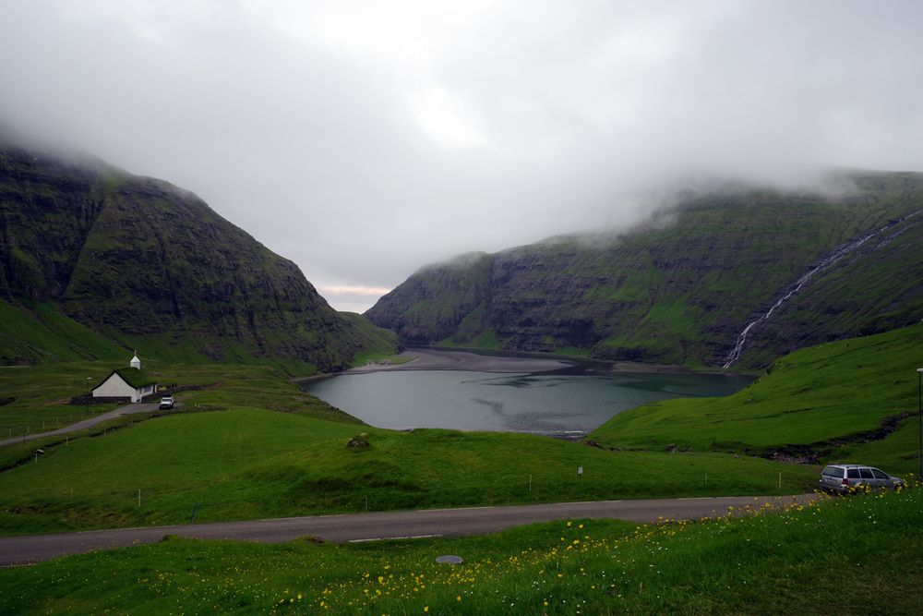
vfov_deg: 45.0
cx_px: 462
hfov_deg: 63.7
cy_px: 308
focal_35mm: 29
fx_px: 744
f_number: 7.1
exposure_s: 1/125
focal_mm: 29
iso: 800
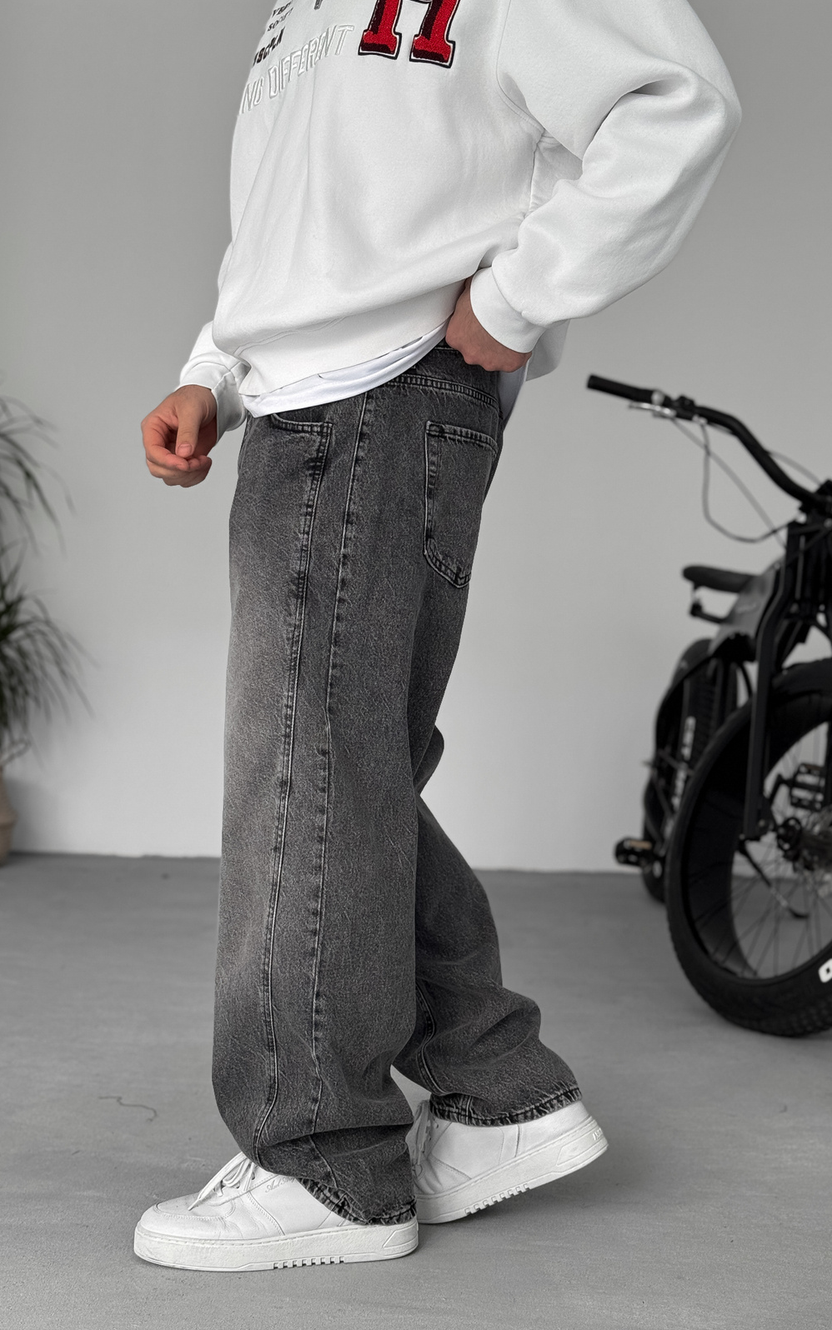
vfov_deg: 39.6
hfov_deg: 25.3
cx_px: 398
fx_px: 1850
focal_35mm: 51
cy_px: 664
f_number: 1.8
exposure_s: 1/70
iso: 100
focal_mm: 6.76
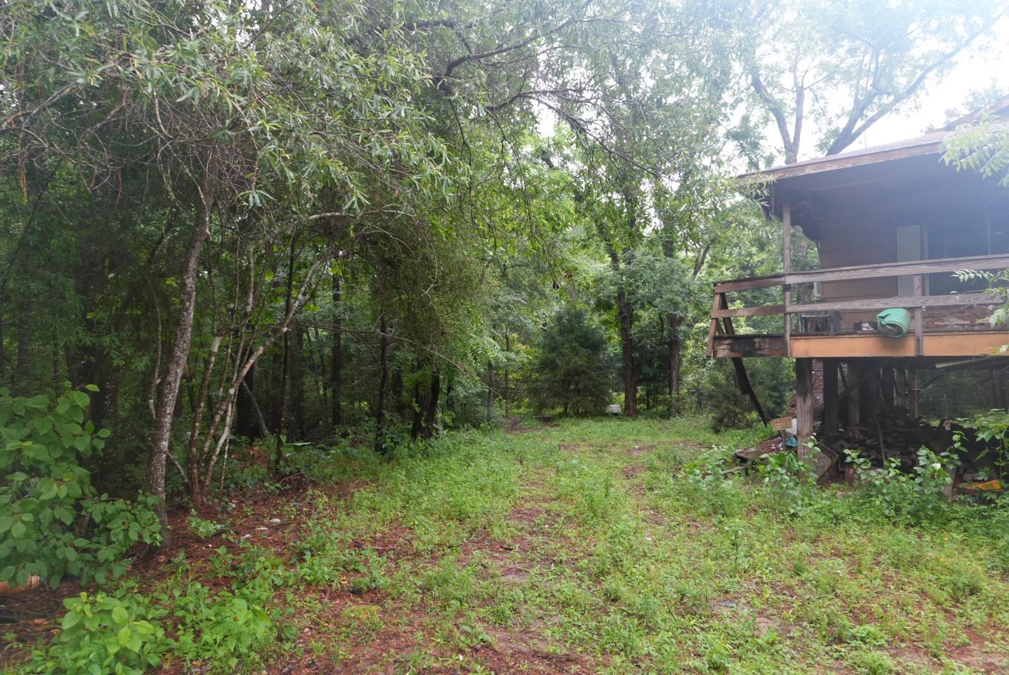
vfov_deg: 53.2
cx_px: 504
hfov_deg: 73.7
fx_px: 673
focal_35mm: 24
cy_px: 338
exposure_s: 1/160
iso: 500
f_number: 4
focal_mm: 16
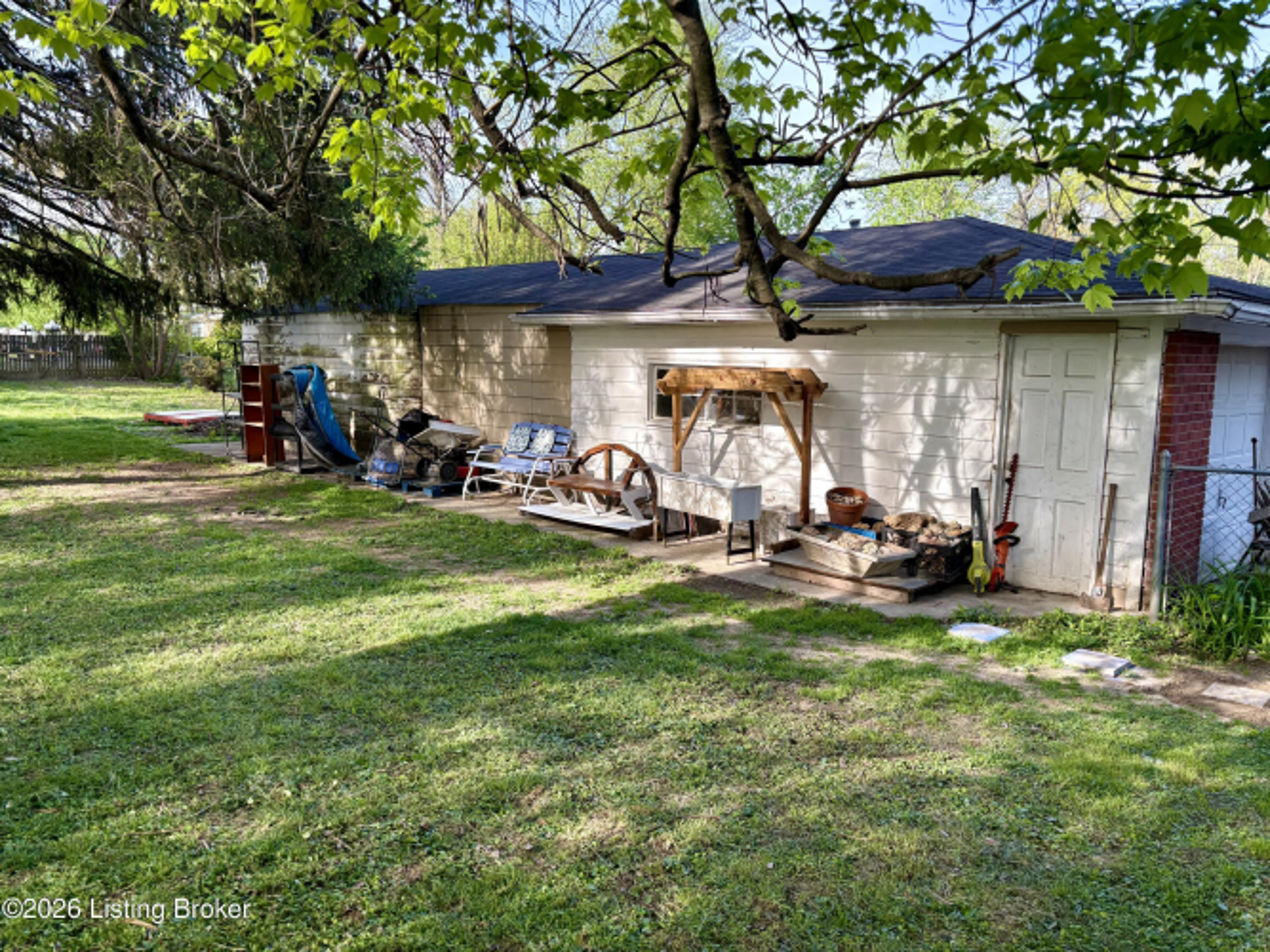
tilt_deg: -4.6
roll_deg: +0.2
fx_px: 954
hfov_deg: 67.3
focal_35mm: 26
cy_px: 476
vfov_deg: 53.0
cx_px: 635
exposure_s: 1/629
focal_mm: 5.96
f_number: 1.6
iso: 64
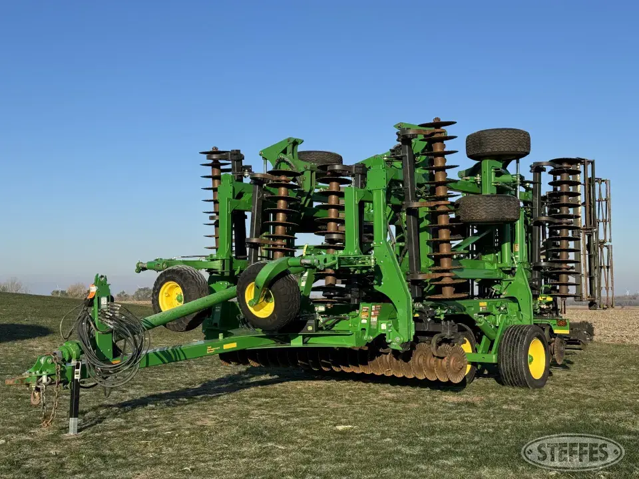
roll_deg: +0.3
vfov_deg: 30.3
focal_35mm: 48
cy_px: 240
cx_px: 320
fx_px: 886
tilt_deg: +3.5
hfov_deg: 39.7
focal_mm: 6.86
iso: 64
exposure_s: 1/3257
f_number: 1.78
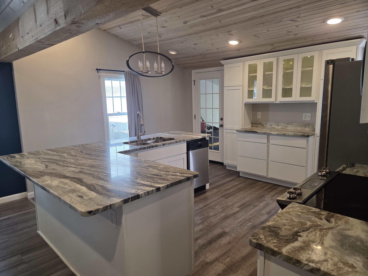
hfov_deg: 73.9
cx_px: 184
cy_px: 138
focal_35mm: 23
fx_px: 245
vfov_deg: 58.9
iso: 160
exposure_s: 1/120
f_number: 1.8
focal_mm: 5.4
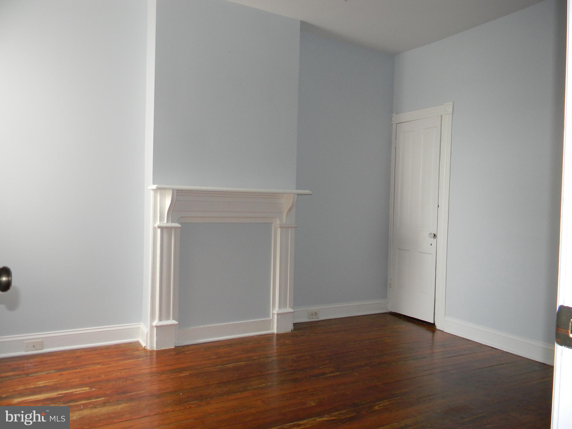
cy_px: 214
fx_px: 463
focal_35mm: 28
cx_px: 286
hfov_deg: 63.4
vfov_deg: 49.7
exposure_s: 1/30
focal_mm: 5
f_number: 3.5
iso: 200
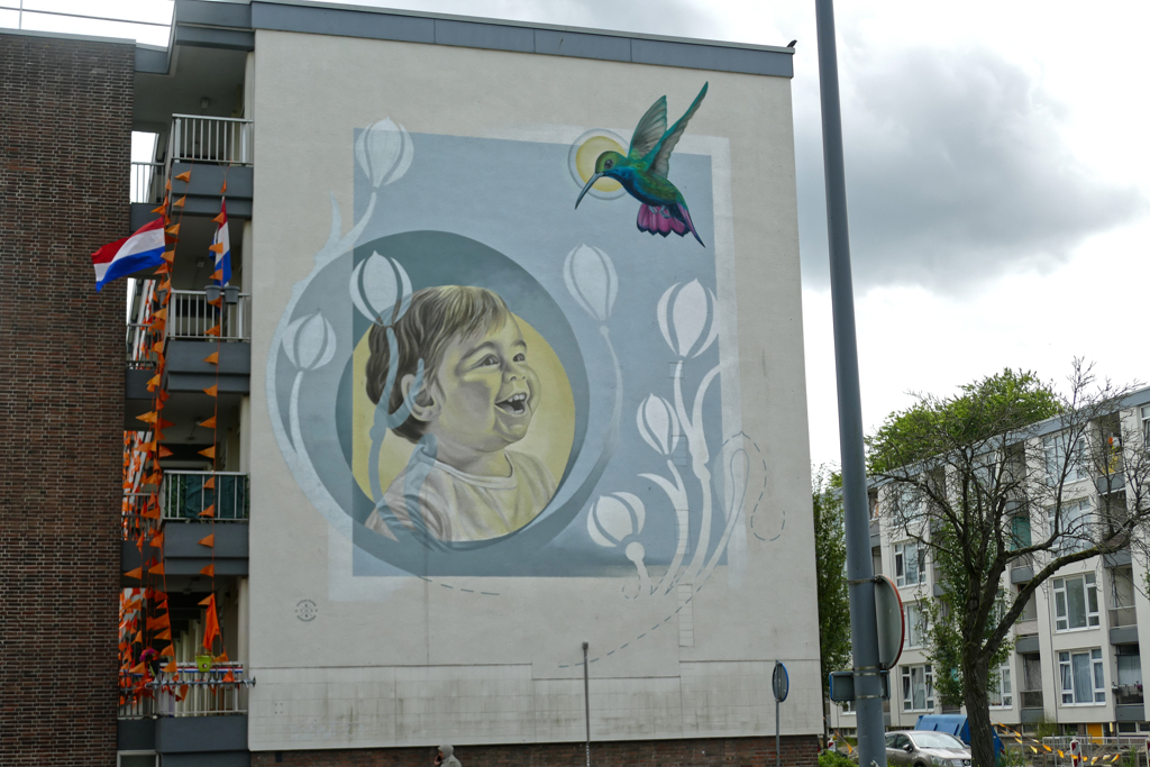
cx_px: 575
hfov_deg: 37.5
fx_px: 1693
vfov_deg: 25.5
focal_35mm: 53
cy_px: 384
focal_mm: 19.5
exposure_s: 1/1600
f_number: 3.4
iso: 125
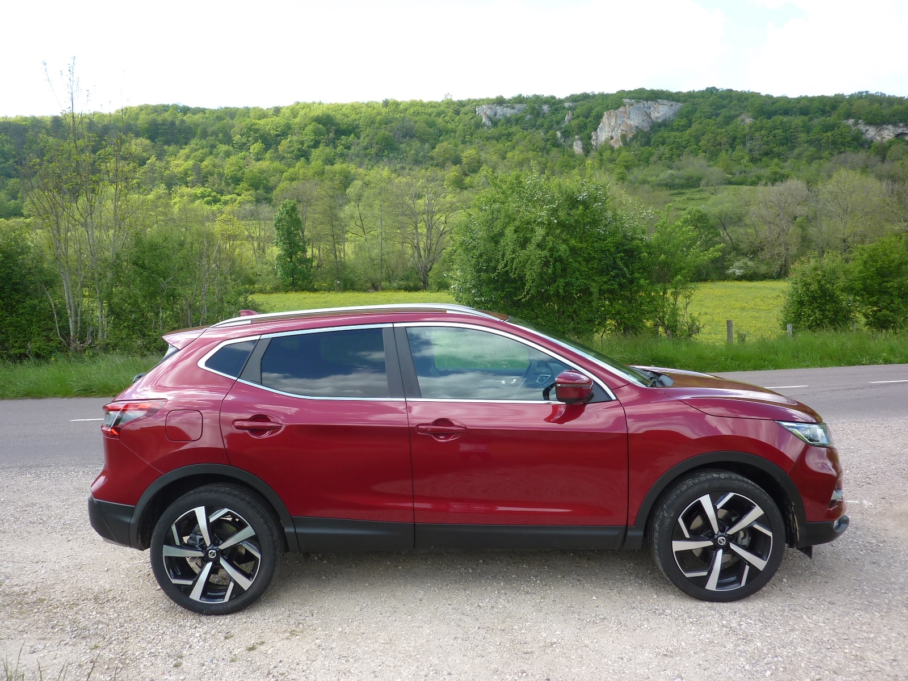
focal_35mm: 25
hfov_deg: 69.4
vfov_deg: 54.9
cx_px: 454
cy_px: 340
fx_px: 656
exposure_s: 1/160
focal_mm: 4.1
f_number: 4
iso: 80
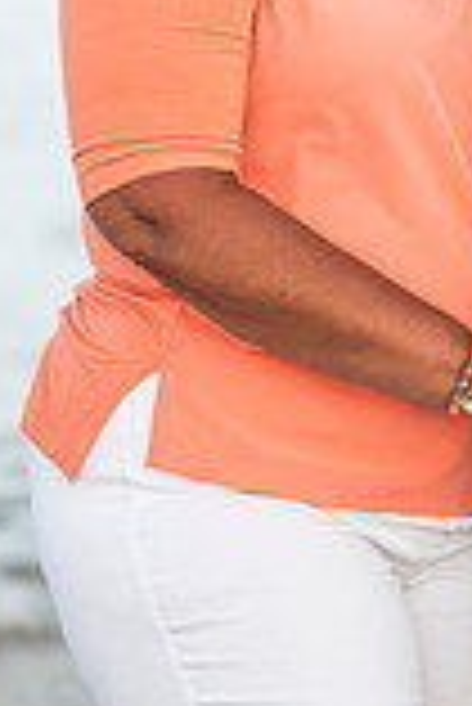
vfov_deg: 5.1
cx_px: 468
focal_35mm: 401
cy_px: -157
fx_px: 7868
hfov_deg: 3.4
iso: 800
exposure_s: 1/1000
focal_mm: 140
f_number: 3.5
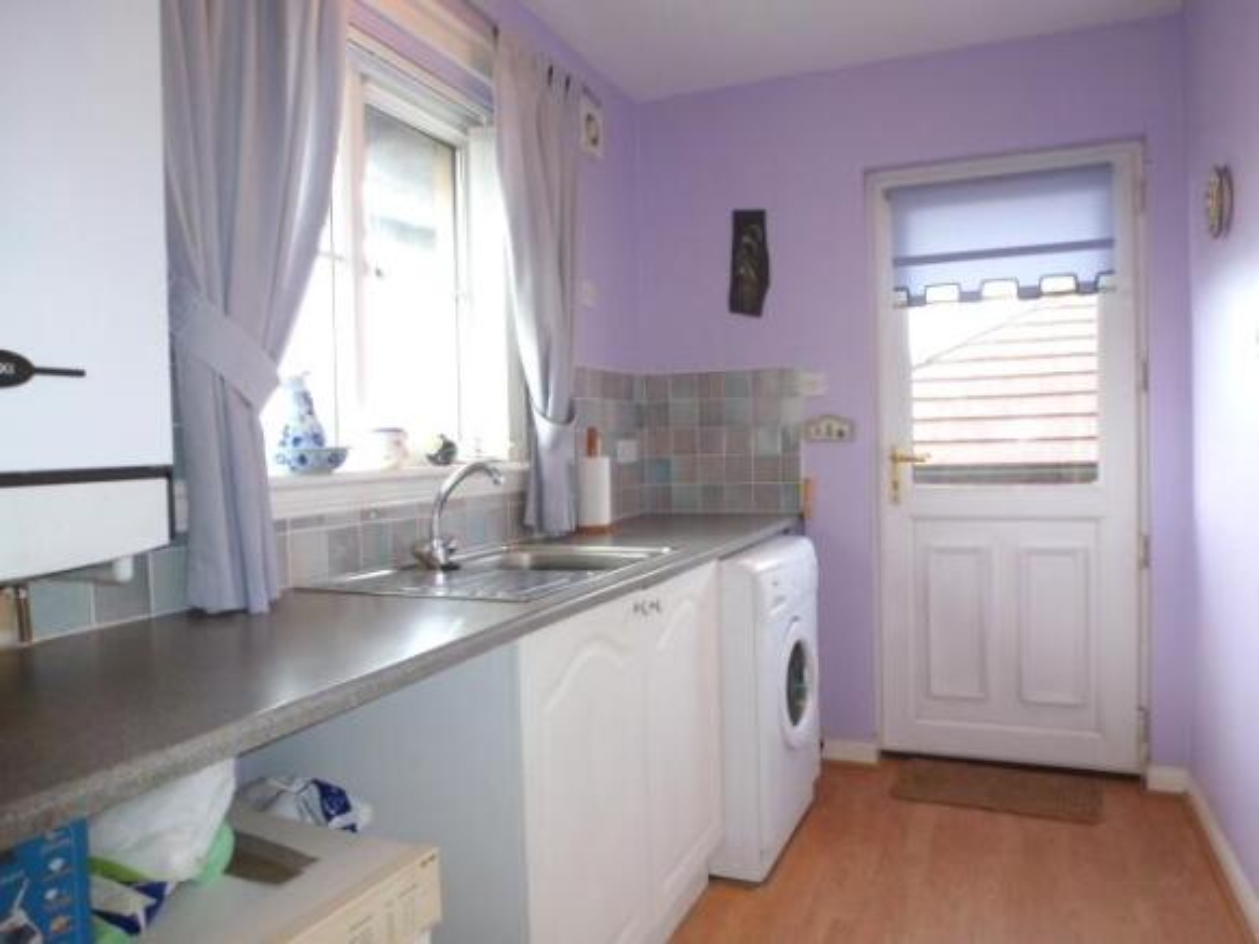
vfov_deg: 56.8
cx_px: 630
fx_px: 873
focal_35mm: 24
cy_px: 472
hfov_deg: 71.6
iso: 160
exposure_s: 1/60
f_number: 3.3
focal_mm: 4.3
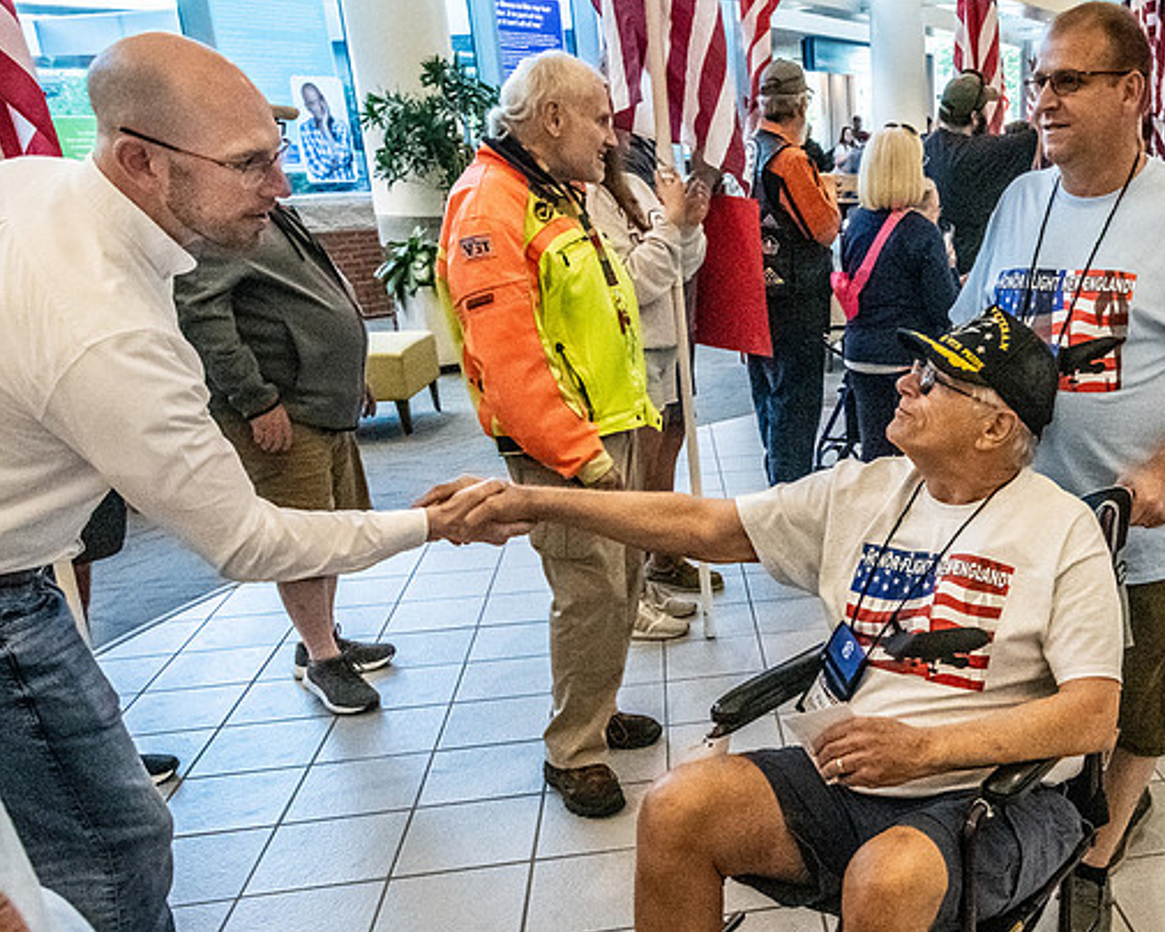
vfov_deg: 40.9
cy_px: 580
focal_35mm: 36
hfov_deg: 47.8
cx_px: 914
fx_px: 1241
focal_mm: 20
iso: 20000
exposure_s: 1/500
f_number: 6.3
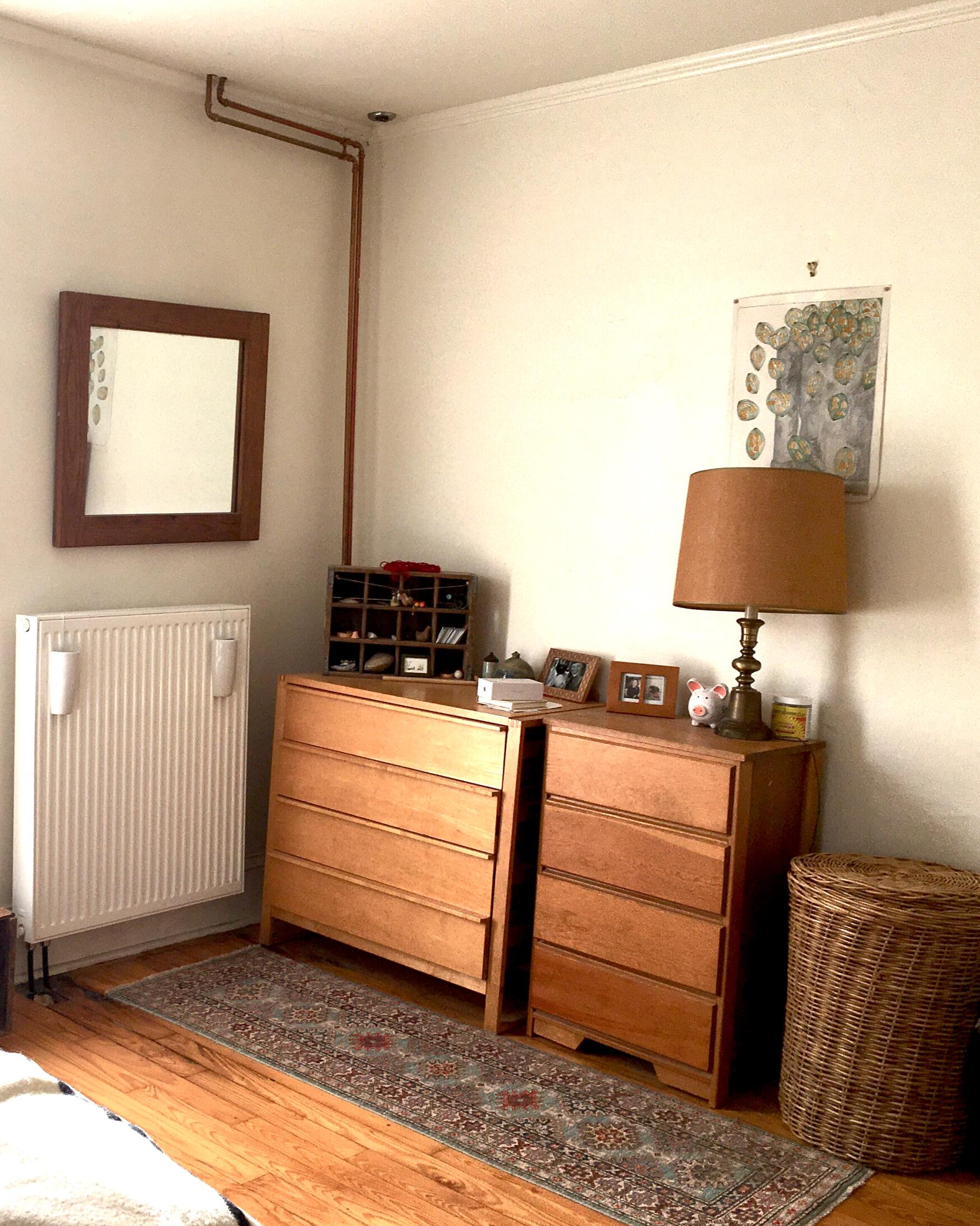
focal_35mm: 39
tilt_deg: -4.7
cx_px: 240
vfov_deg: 46.8
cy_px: 603
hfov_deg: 37.3
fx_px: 1414
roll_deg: -1.7
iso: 25
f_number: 2.2
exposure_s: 1/153
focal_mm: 4.15
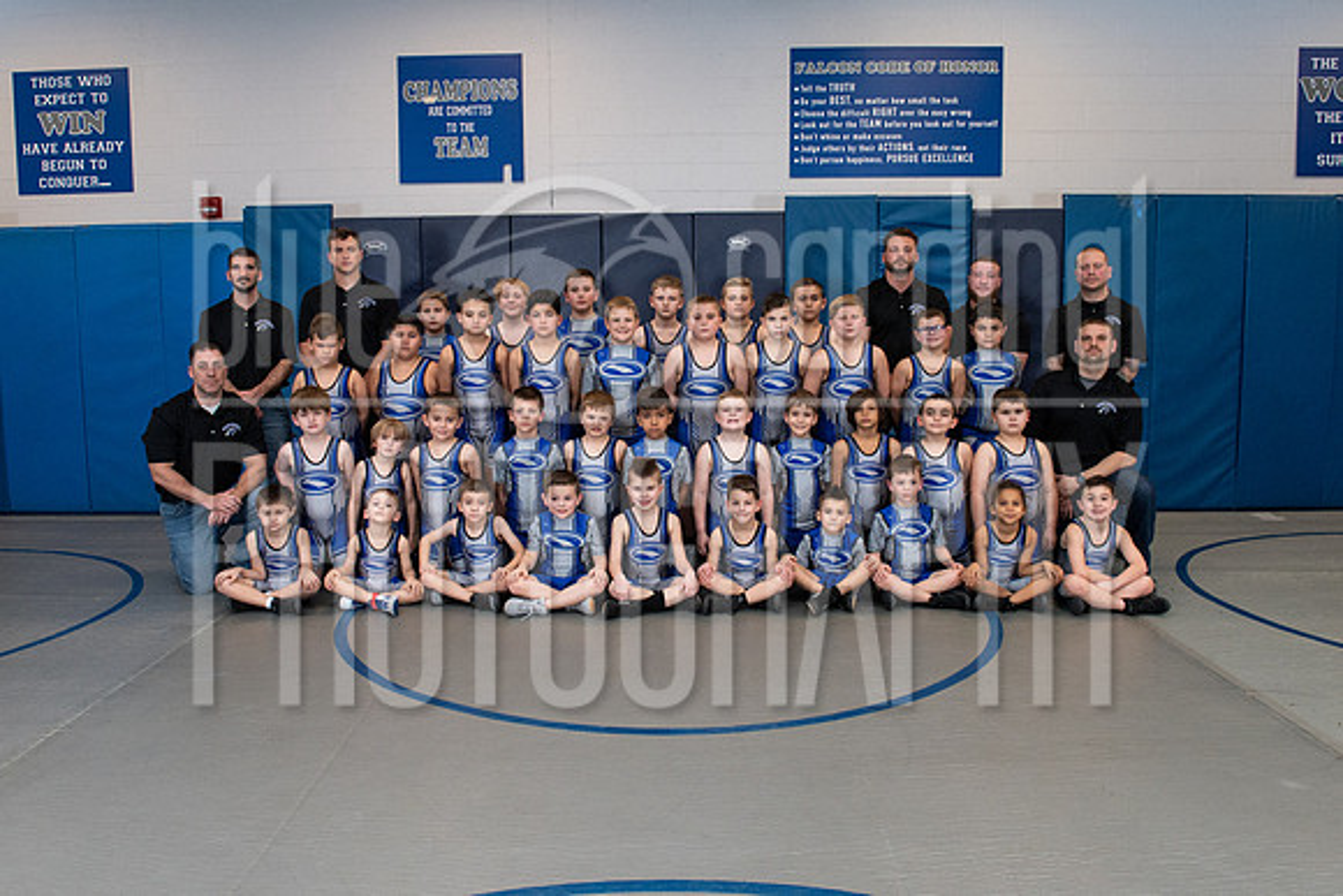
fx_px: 1017
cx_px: 652
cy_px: 431
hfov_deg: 66.9
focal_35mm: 27
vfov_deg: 47.6
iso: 2000
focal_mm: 24
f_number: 5.6
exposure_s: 1/250
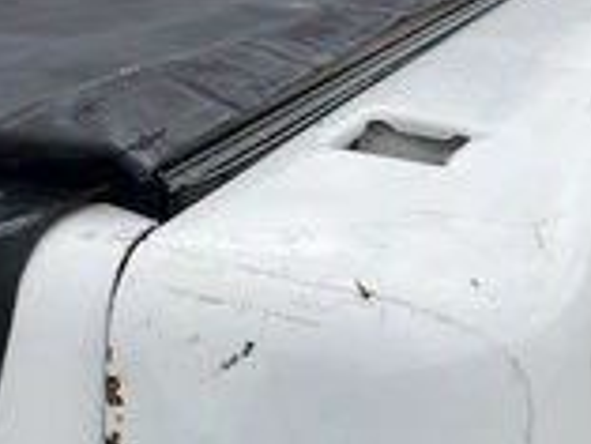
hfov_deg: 26.2
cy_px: 361
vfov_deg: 19.7
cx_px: 230
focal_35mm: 74
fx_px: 1264
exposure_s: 1/855
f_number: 1.8
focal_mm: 3
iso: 25
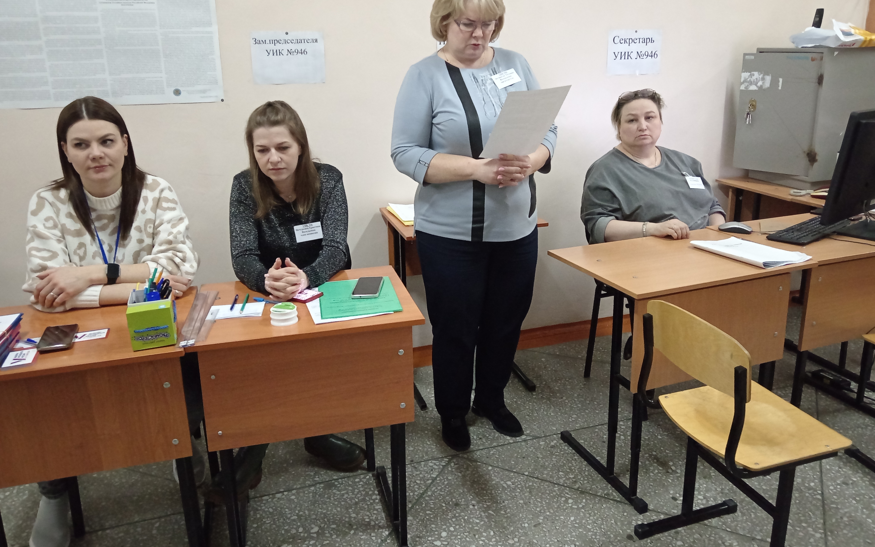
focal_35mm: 29
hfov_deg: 64.6
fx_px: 692
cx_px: 439
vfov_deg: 43.0
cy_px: 231
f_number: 1.9
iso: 3777
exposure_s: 1/50
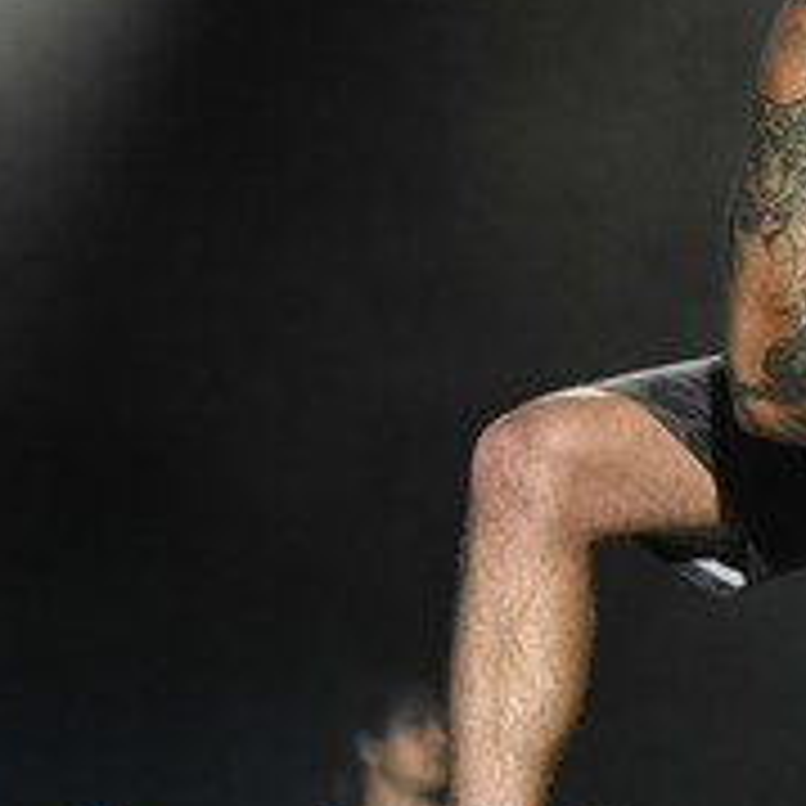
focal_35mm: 150
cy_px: 180
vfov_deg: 11.6
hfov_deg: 11.4
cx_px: 966
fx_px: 3951
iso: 1600
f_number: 4
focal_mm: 70
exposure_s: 1/800
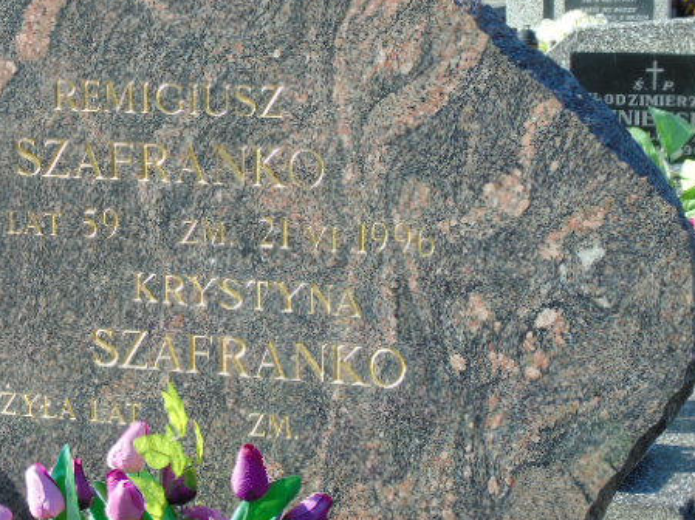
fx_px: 2347
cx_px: 209
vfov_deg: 12.6
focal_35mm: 117
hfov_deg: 16.8
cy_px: 228
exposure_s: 1/250
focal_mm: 15
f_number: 4.1
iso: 80
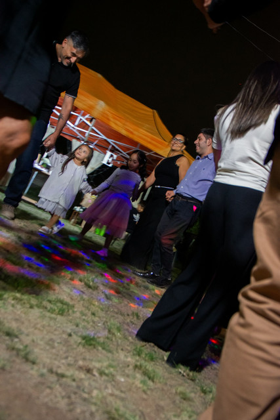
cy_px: 210
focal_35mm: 26
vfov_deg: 70.4
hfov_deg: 50.4
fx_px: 297
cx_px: 140
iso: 2000
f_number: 2.8
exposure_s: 1/30
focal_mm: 17
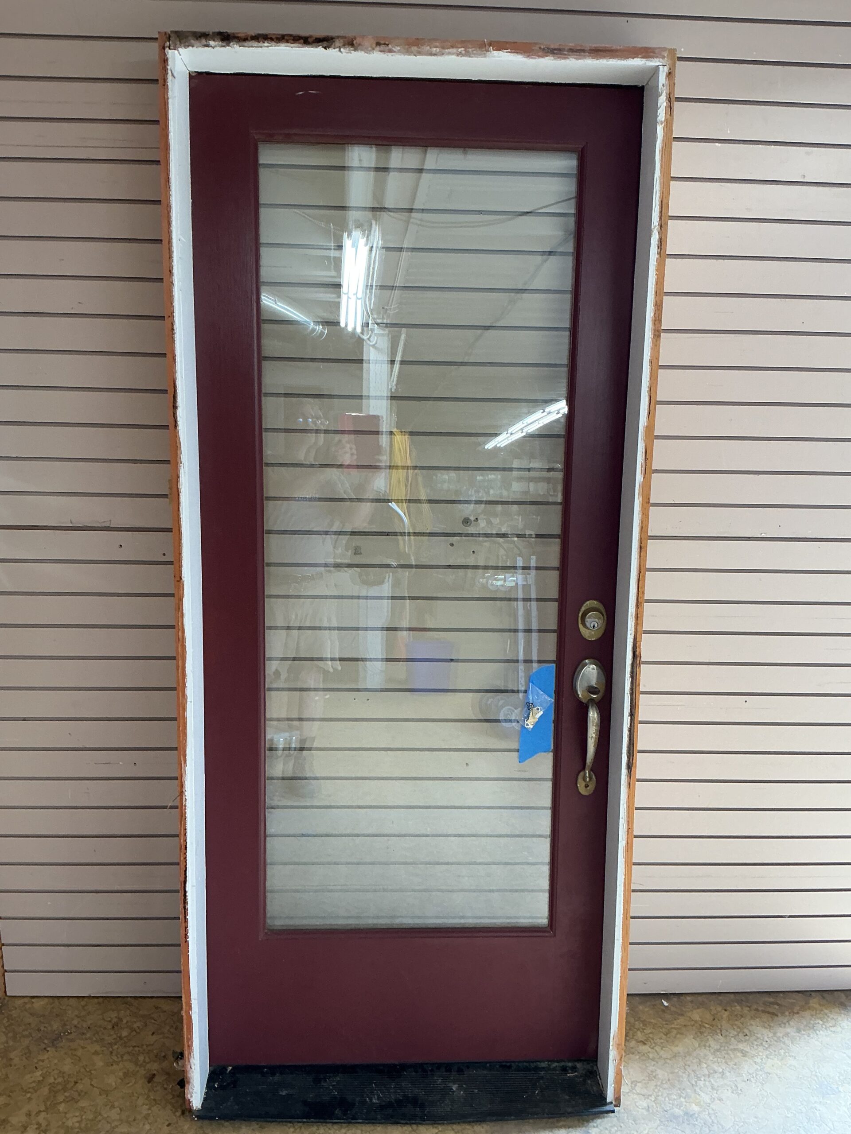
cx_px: 426
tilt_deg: -15.0
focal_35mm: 29
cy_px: 567
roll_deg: -1.5
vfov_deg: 61.7
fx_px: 951
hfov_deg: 48.2
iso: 64
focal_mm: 3
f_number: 1.8
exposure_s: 1/60
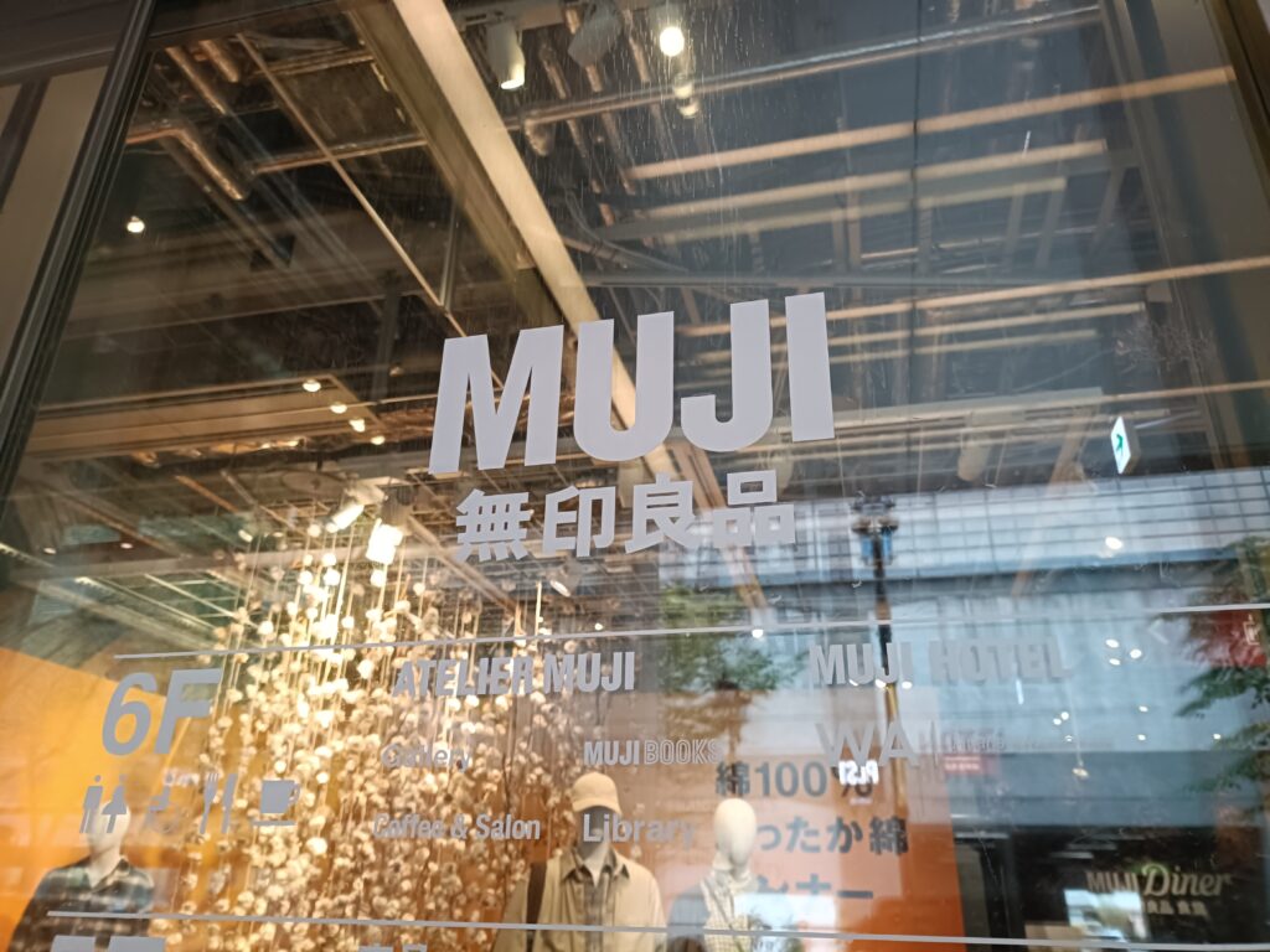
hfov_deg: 69.4
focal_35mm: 25
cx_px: 635
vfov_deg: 54.9
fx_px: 917
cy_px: 476
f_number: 1.7
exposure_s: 1/139
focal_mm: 4.7
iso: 1000
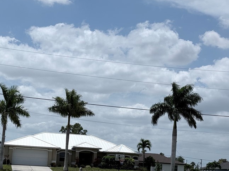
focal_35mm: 76
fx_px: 503
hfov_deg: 25.5
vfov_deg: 19.3
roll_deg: -3.1
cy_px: 121
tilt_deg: +6.3
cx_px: 79
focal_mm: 6.76
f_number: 1.78
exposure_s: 1/11364
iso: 50
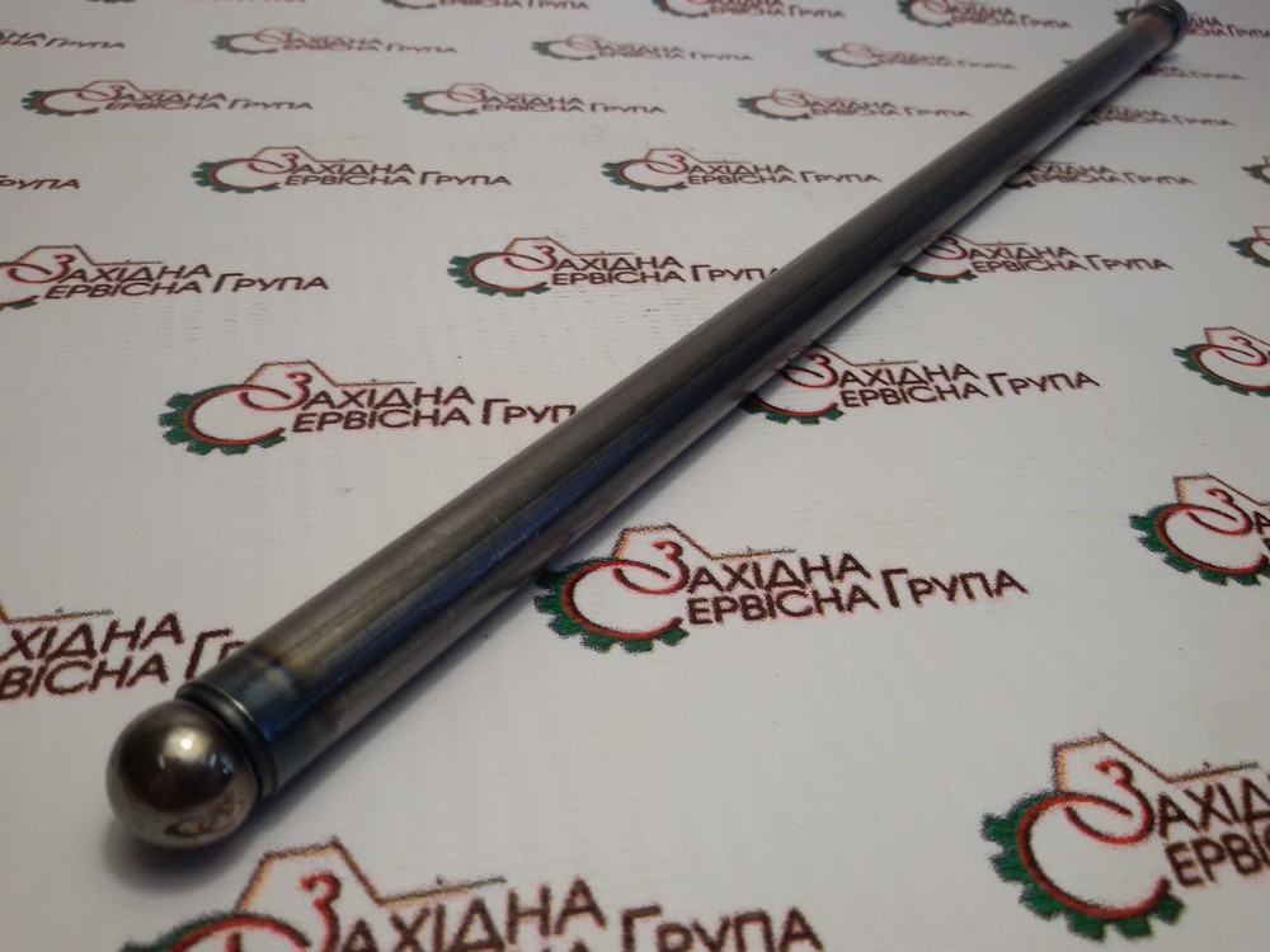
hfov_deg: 58.4
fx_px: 1137
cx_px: 635
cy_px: 476
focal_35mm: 31
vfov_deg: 45.4
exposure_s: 1/120
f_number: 2.4
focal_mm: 2.93
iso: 40
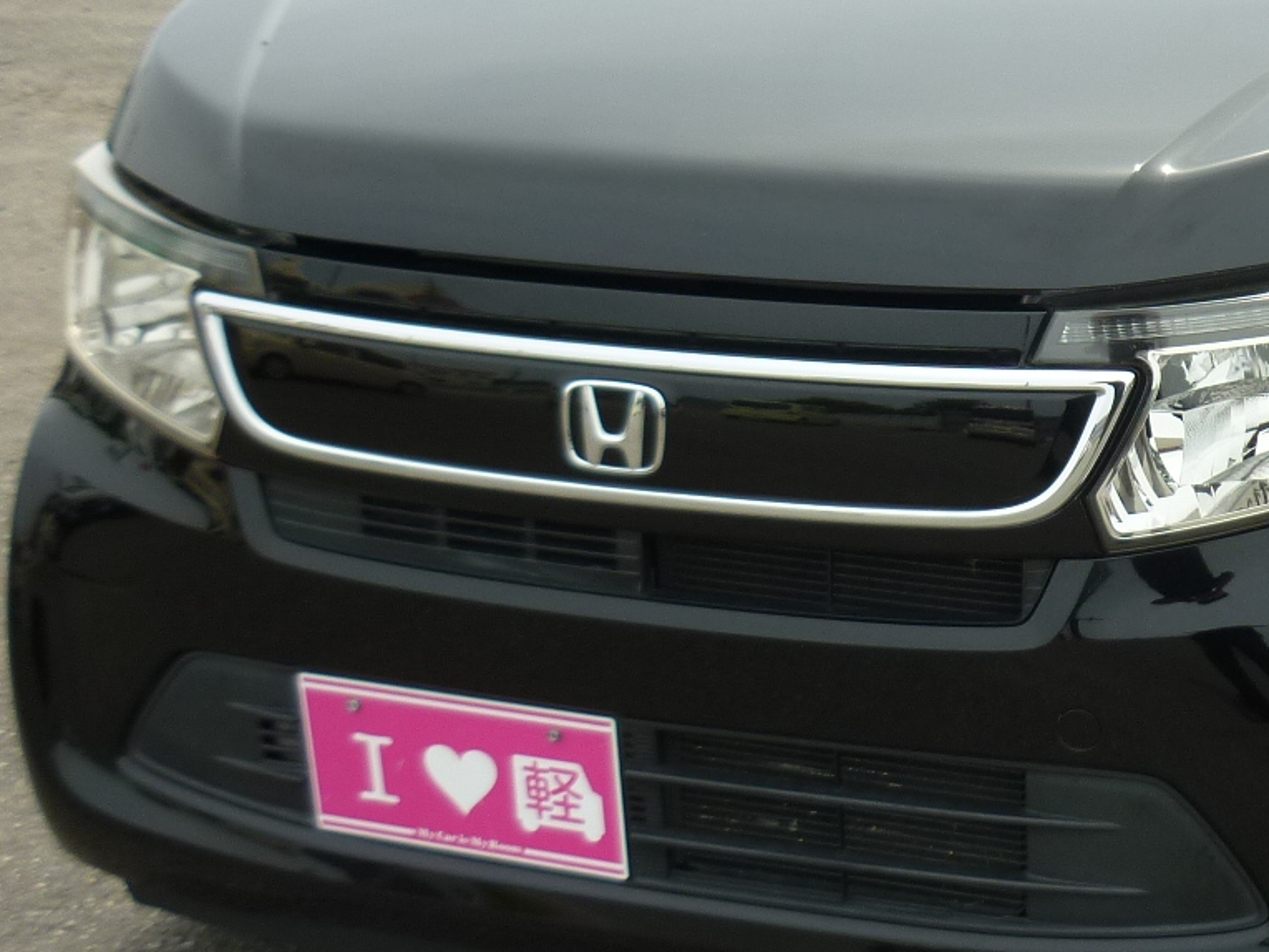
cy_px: 307
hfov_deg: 27.4
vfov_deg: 21.2
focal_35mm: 69
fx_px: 2530
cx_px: 1078
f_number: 2.8
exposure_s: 1/640
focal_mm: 5.5
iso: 80
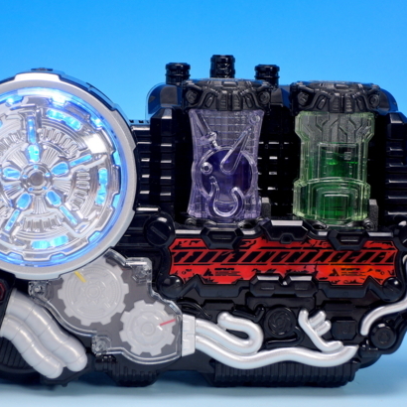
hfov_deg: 17.9
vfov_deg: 17.9
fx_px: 1290
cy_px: 216
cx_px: 185
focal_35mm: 97
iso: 80
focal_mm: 16
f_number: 4.2
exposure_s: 1/2
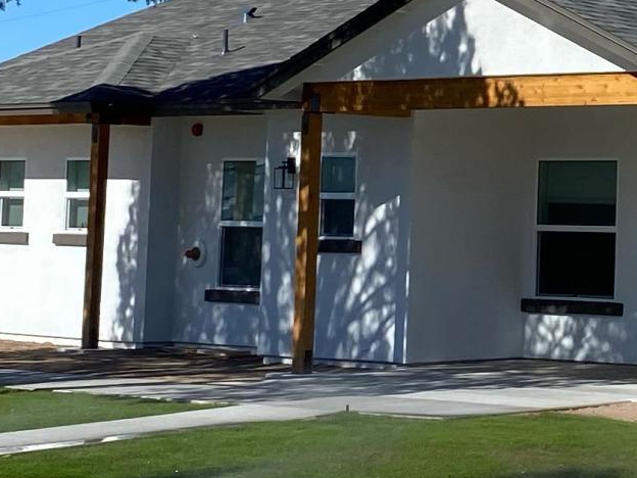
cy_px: 68
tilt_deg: +4.3
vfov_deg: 11.8
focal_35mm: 125
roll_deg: -1.2
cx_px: 887
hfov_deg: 14.9
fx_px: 2300
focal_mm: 4.25
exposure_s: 1/3610
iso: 32
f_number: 1.8
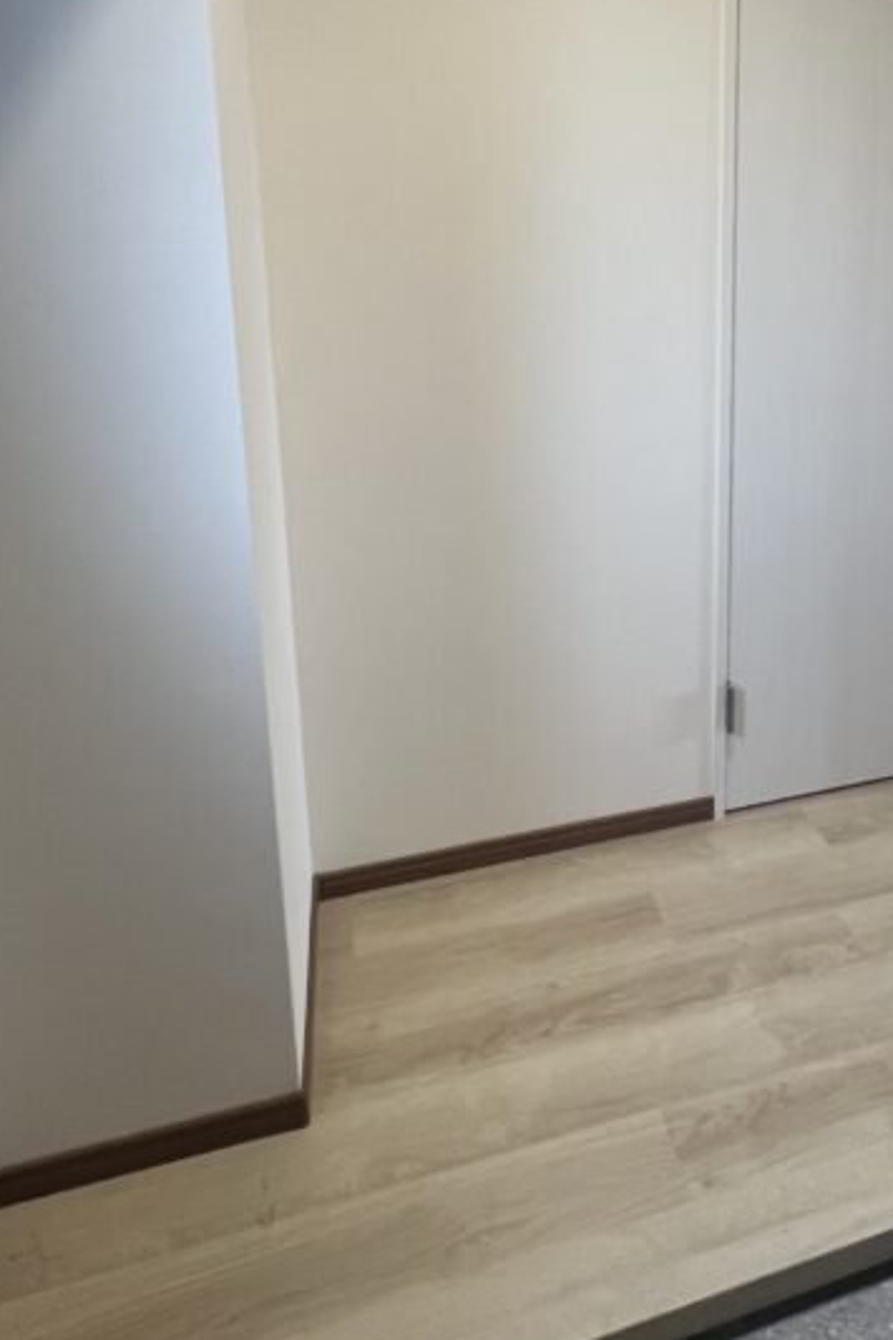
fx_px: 968
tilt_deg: -11.0
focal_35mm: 26
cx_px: 747
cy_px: 405
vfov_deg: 66.7
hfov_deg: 46.2
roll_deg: -0.3
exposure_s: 1/100
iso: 160
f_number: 1.8
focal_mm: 1.57
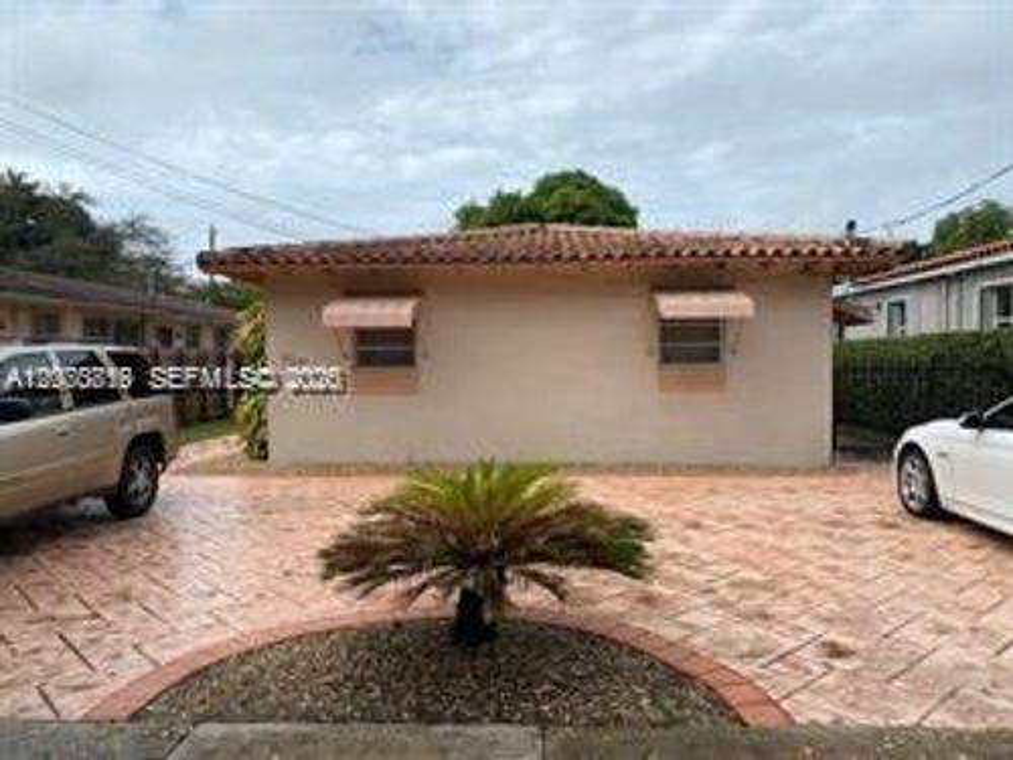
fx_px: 761
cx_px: 506
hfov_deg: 67.3
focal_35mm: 26
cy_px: 380
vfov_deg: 53.1
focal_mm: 4.25
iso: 32
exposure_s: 1/4115
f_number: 1.8
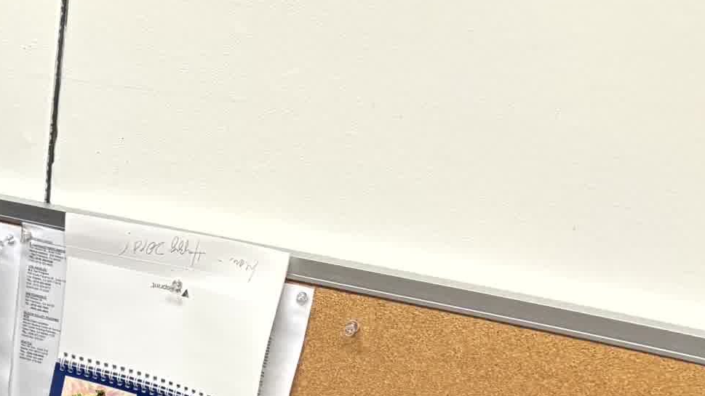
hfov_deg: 22.2
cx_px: -299
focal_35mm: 82
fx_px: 1533
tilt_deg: -33.8
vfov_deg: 13.2
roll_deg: +2.7
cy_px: 733
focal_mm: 5.96
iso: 160
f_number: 1.6
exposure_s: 1/60
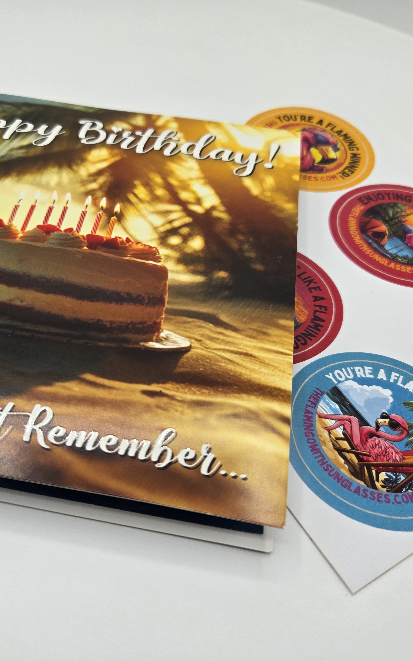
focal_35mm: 33
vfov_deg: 58.1
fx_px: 594
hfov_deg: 38.1
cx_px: 153
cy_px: 326
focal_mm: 5.4
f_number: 1.8
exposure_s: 1/2921
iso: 64
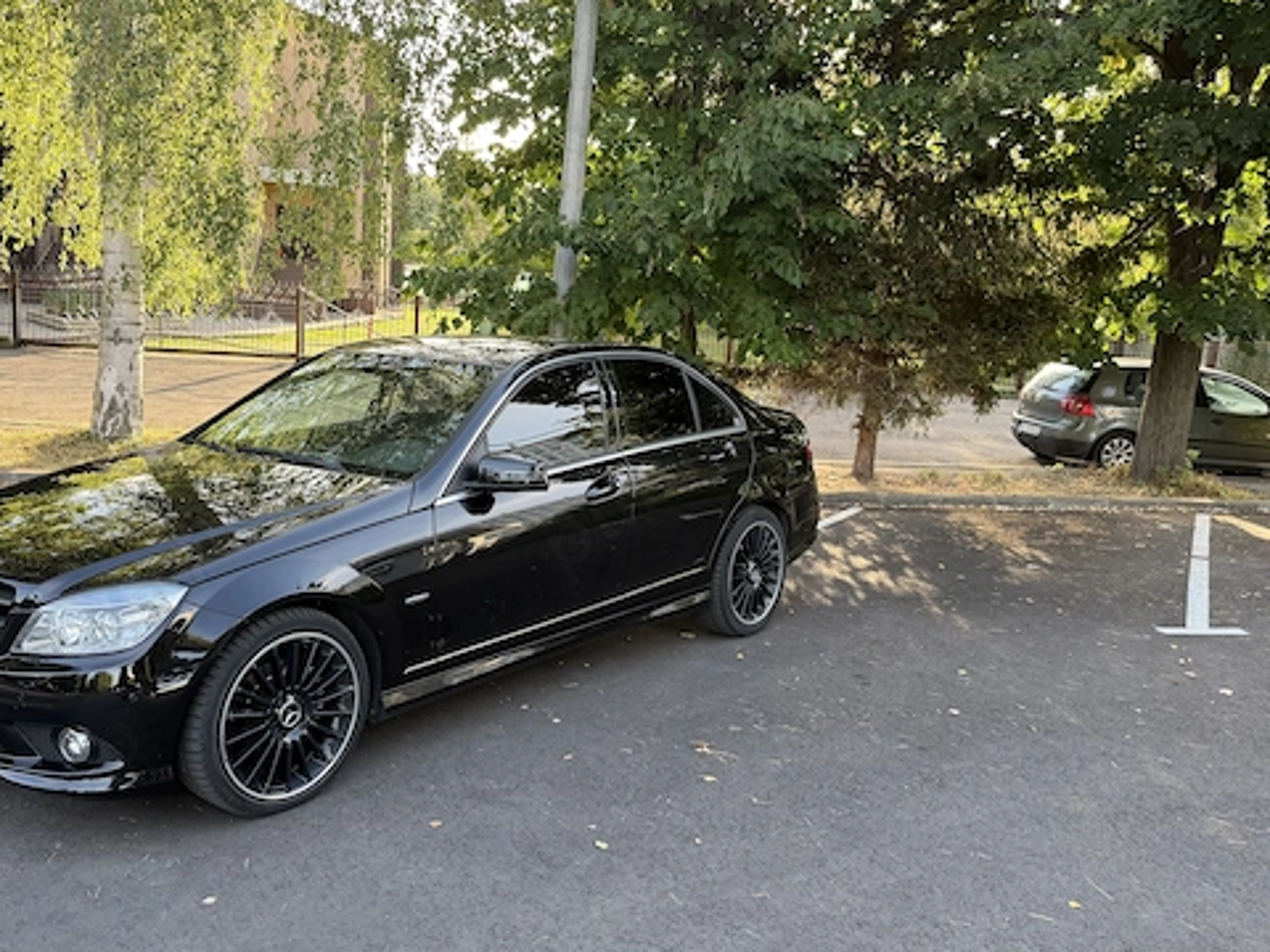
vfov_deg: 46.8
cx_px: 527
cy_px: 471
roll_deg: -2.6
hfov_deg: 59.6
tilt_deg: -12.0
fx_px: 1101
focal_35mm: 30
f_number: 1.78
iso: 125
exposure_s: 1/192
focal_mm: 6.76
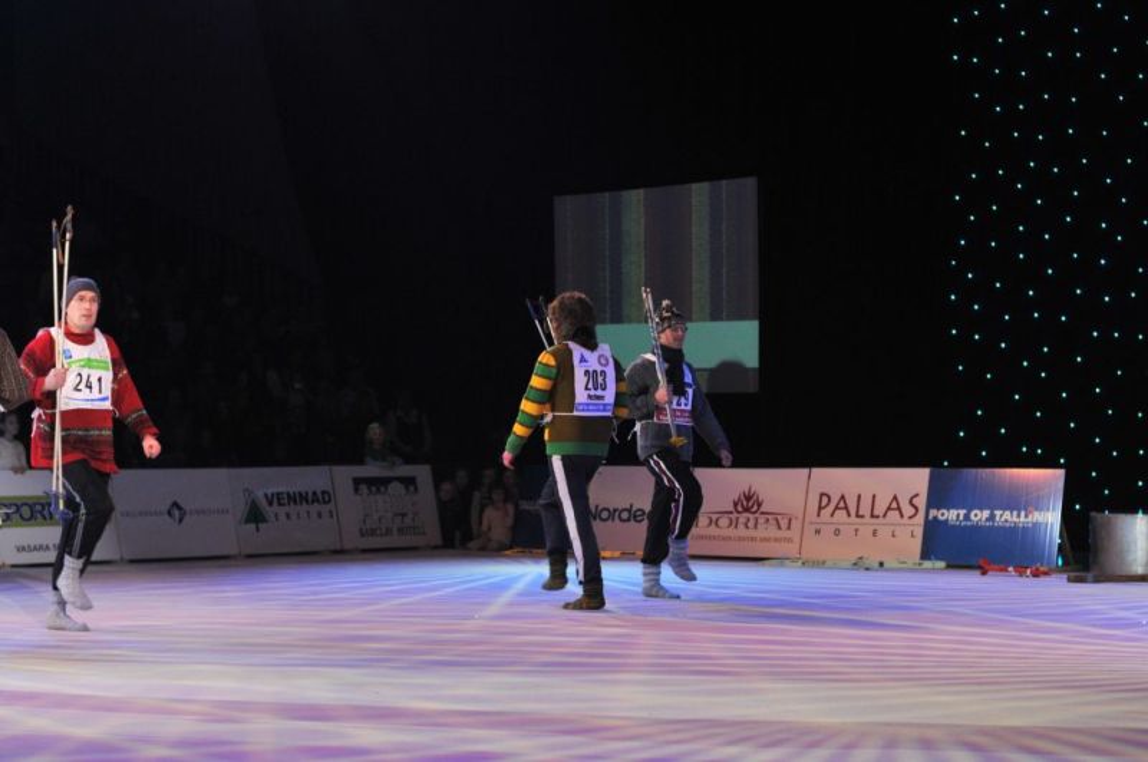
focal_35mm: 75
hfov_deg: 27.0
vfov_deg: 18.1
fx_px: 2388
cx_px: 574
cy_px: 381
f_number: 2.8
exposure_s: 1/320
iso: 640
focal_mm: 50
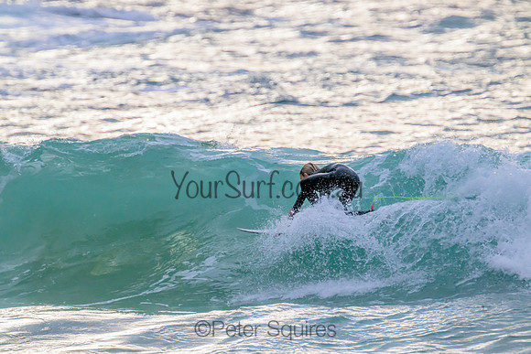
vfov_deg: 1.7
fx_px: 11802
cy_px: 177
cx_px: 266
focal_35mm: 800
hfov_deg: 2.6
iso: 4000
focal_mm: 800
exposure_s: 1/2000
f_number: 11
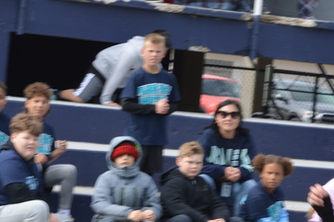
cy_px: 193
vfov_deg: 5.5
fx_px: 2312
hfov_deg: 8.3
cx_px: 136
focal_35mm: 250
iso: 100
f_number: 7.1
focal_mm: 55
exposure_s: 1/200
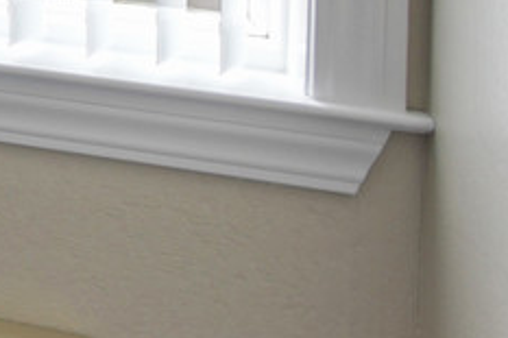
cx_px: -1025
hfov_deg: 11.0
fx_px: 1650
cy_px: -468
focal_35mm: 117
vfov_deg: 10.2
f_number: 8
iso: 100
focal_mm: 17
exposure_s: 1/10
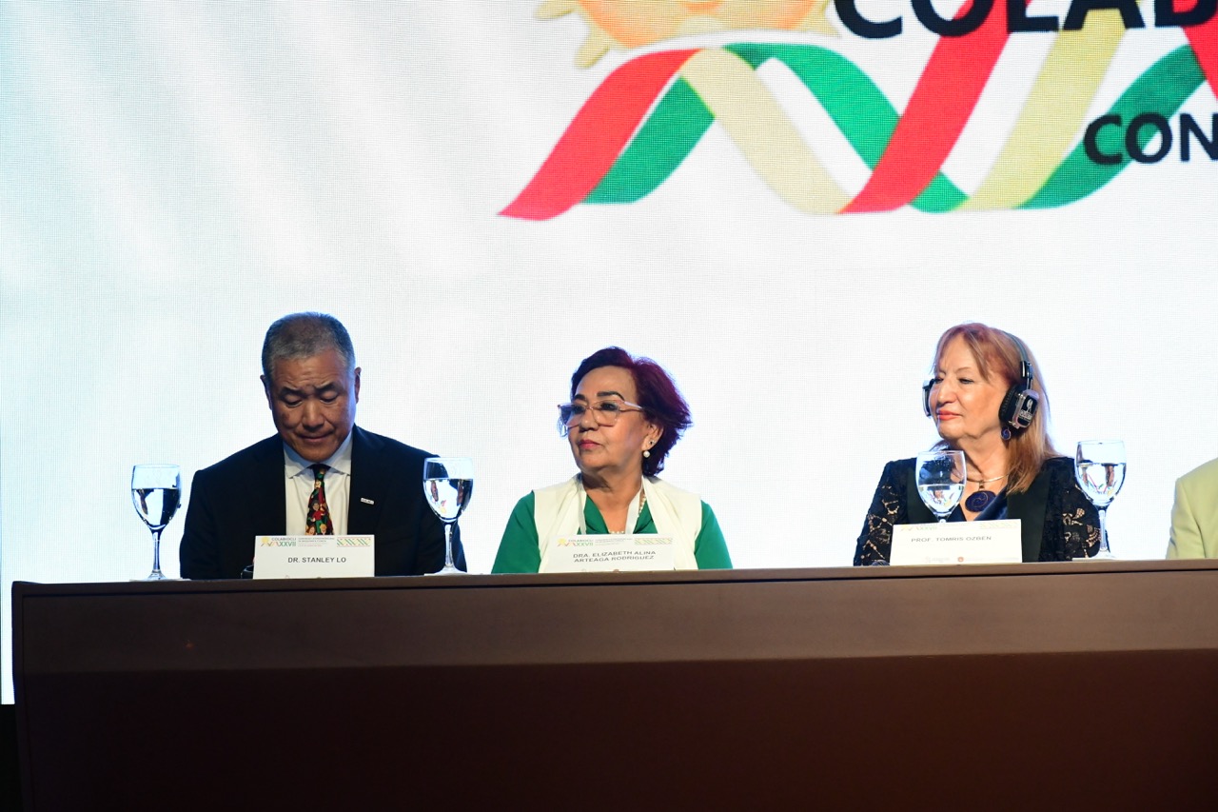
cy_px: 406
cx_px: 609
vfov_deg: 10.8
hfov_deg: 16.1
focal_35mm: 127
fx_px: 4296
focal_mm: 85
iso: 3200
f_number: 7.1
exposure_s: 1/200
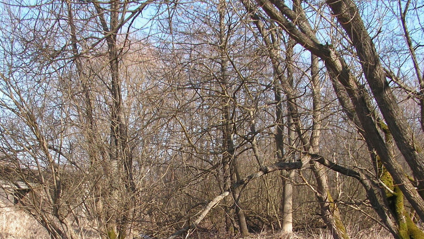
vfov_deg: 20.4
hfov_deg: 36.0
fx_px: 652
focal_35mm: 58
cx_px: 203
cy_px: 198
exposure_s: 1/200
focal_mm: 6
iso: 50
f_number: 3.2
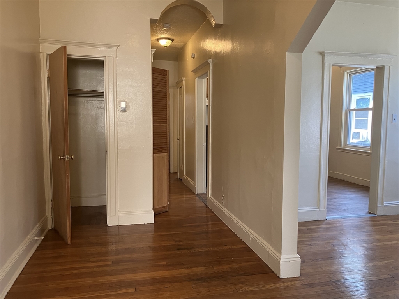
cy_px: 150
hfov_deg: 63.4
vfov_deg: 49.7
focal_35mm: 28
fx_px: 323
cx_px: 200
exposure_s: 1/60
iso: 80
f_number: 1.8
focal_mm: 3.99
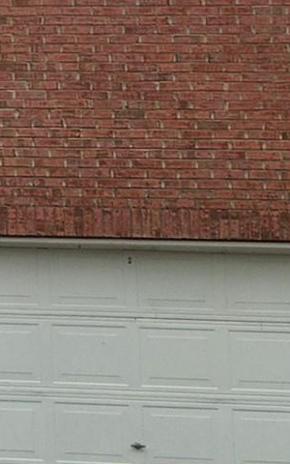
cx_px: -165
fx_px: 1315
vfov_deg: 20.0
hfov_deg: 11.9
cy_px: 222
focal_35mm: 104
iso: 20
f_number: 1.8
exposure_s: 1/333
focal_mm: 5.4
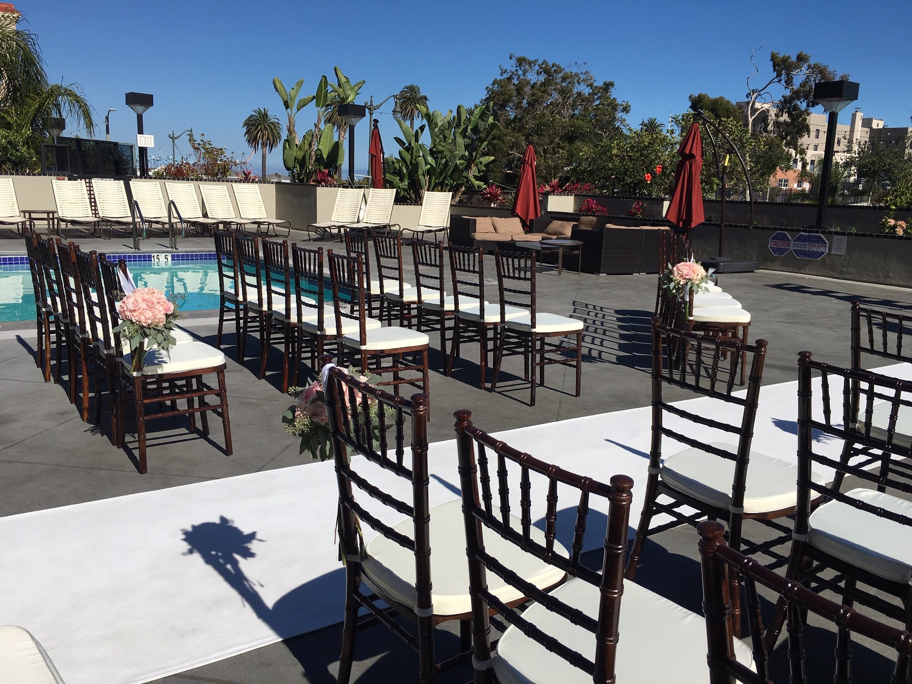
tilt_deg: -10.9
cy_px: 342
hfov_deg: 61.7
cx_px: 456
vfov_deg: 48.2
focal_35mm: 29
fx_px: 764
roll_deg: -2.7
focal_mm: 4.15
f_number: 2.2
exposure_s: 1/3663
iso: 25
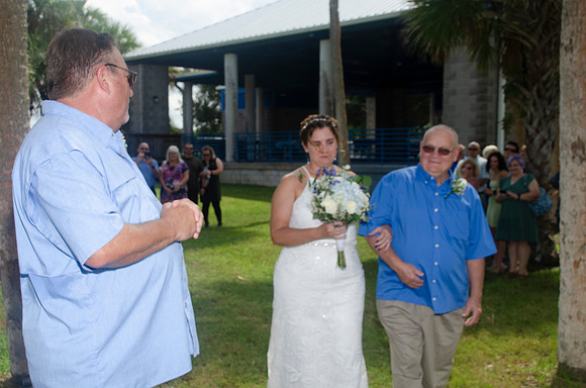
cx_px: 293
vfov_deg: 28.8
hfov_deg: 42.4
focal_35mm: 46
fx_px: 755
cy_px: 194
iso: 100
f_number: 9
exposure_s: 1/250
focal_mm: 31
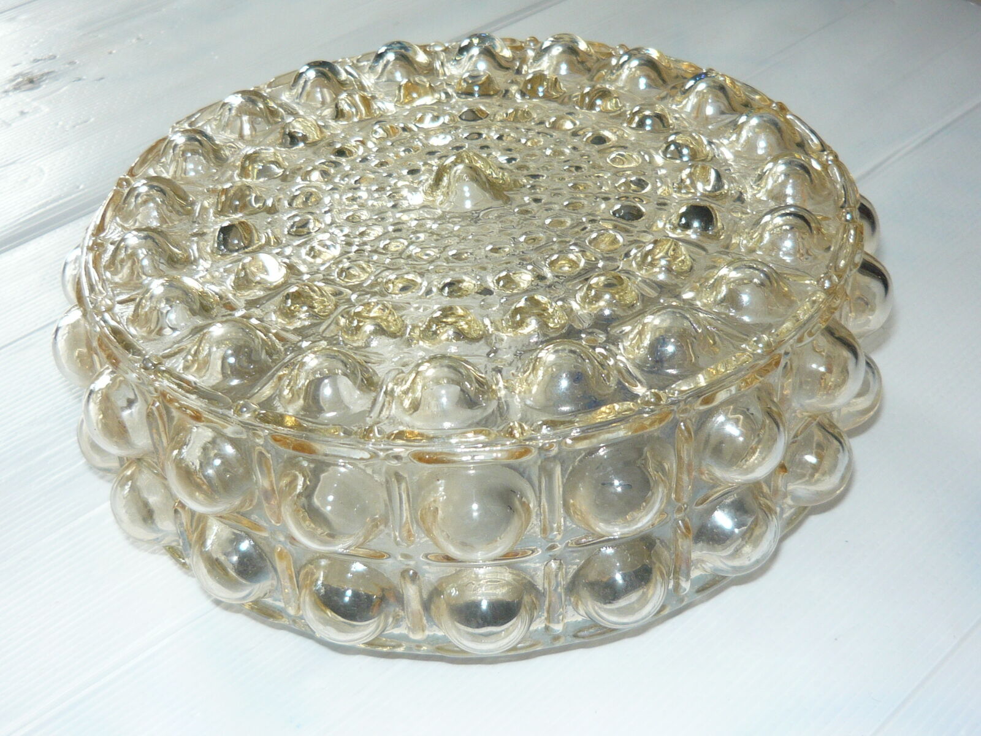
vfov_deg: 30.3
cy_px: 368
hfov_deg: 39.7
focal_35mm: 48
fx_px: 1360
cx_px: 490
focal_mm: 5.5
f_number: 2.8
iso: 100
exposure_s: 1/60
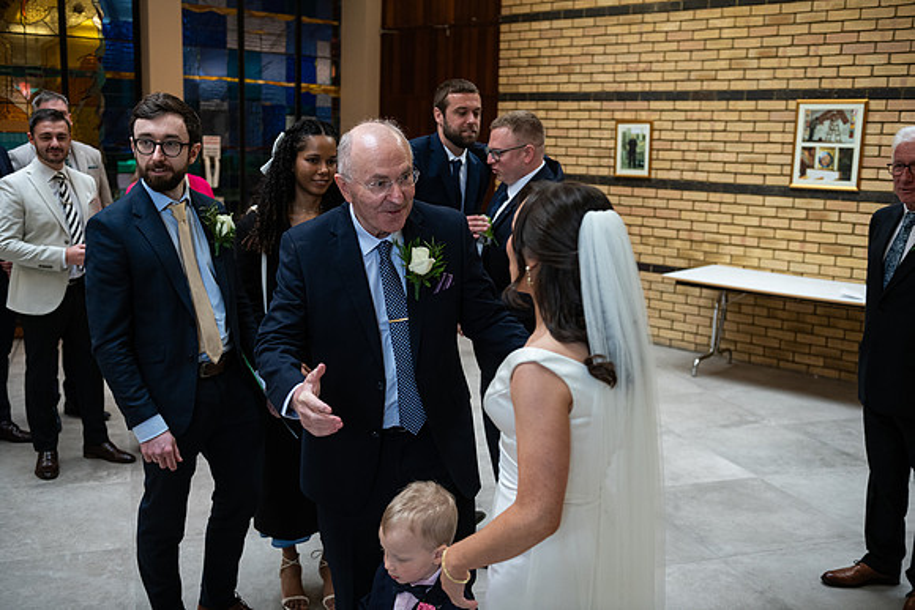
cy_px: 305
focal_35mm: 36
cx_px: 458
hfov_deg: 53.1
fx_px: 915
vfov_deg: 36.9
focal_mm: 36
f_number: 3.5
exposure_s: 1/160
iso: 800
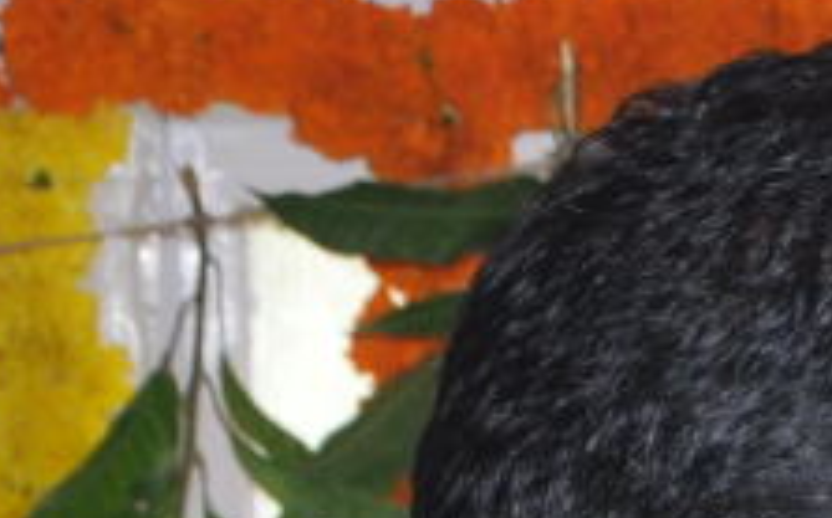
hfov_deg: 5.8
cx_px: 1925
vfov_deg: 3.6
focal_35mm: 351
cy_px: 1716
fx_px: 7953
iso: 250
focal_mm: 32
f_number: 4.5
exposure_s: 1/125
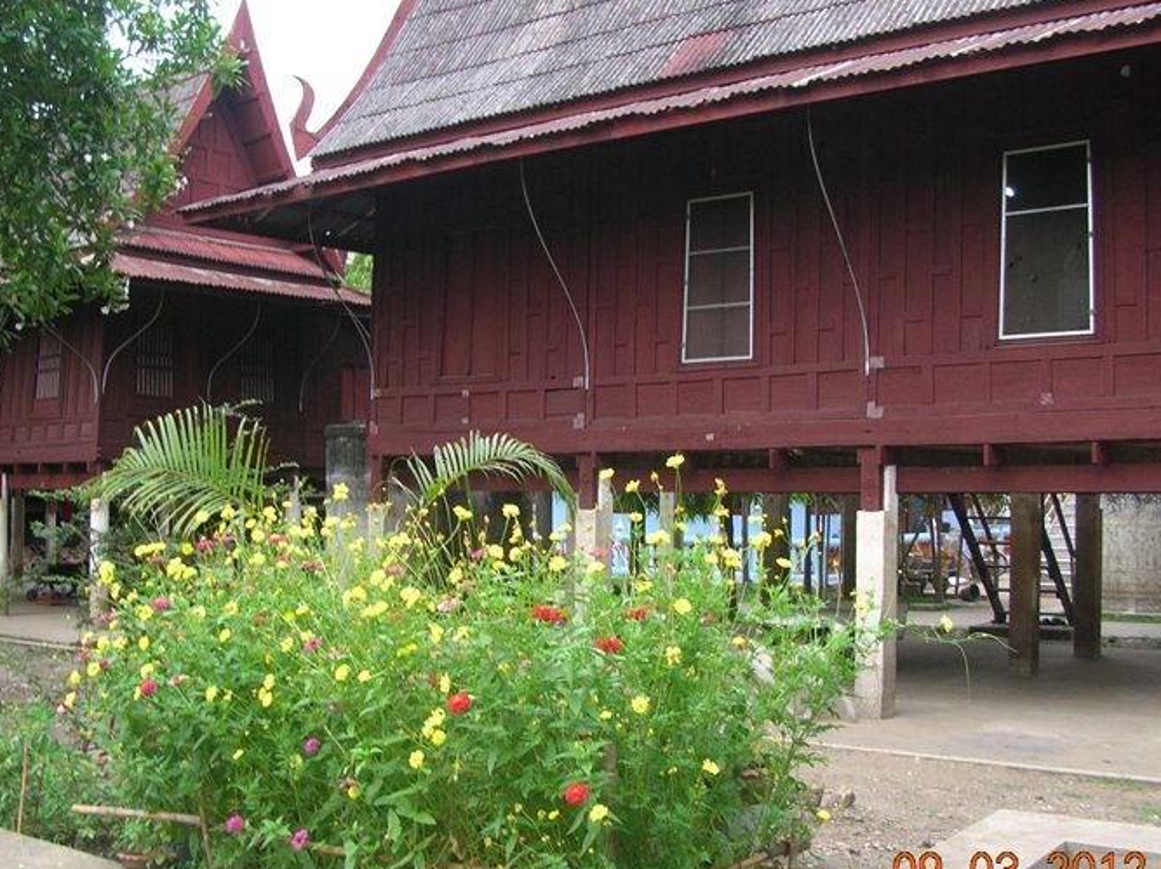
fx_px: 1407
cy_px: 457
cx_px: 548
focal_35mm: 42
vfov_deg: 34.3
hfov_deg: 44.8
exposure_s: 1/30
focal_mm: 5.8
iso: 55
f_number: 2.8
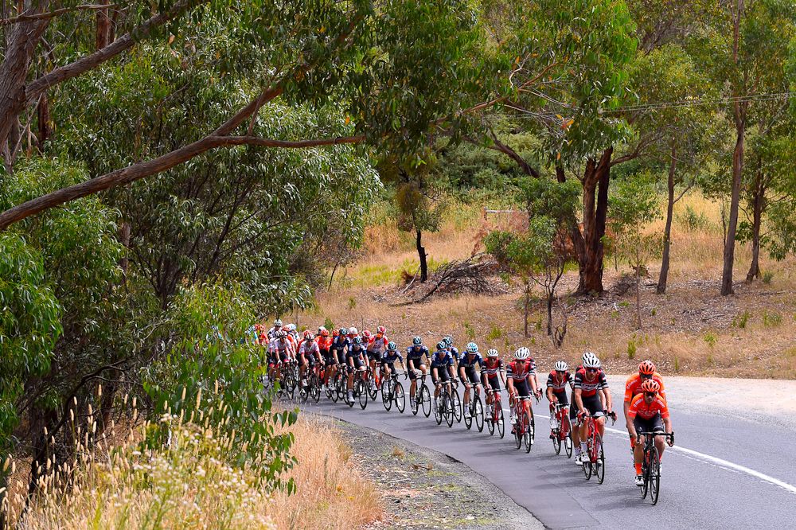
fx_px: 2210
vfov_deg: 13.7
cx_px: 398
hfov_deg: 20.4
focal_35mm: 100
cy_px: 265
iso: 800
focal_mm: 100
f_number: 7.1
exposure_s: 1/1000
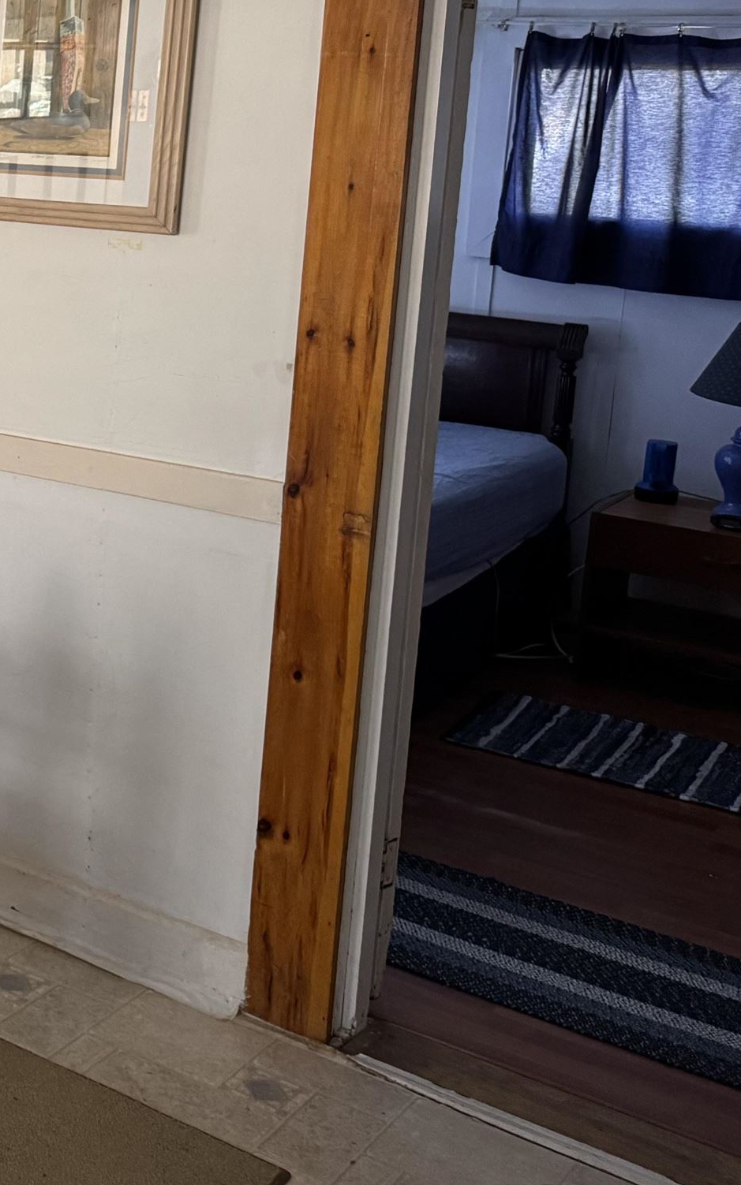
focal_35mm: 52
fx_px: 1681
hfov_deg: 20.4
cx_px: -440
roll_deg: -0.9
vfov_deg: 38.1
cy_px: 337
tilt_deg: -9.3
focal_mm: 6.76
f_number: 1.78
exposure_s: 1/60
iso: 400
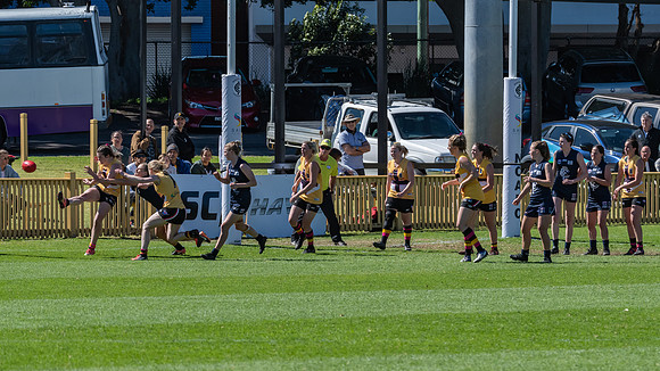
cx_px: 331
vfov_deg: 3.6
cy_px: 204
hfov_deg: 6.4
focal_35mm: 337
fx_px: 5889
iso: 800
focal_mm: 210
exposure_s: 1/2000
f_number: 10
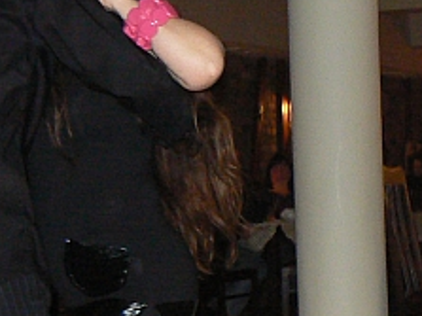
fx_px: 1572
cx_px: 435
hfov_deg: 15.0
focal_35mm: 129
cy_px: 344
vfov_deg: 11.3
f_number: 2.8
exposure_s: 1/30
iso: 200
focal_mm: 6
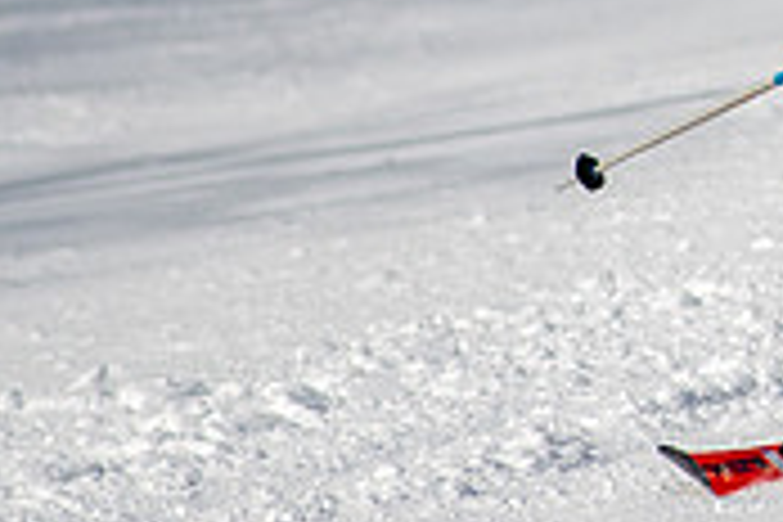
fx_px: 44801
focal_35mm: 2060
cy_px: -182
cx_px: 1506
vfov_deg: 0.7
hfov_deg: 1.0
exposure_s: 1/6400
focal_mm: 300
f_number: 2.8
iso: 100
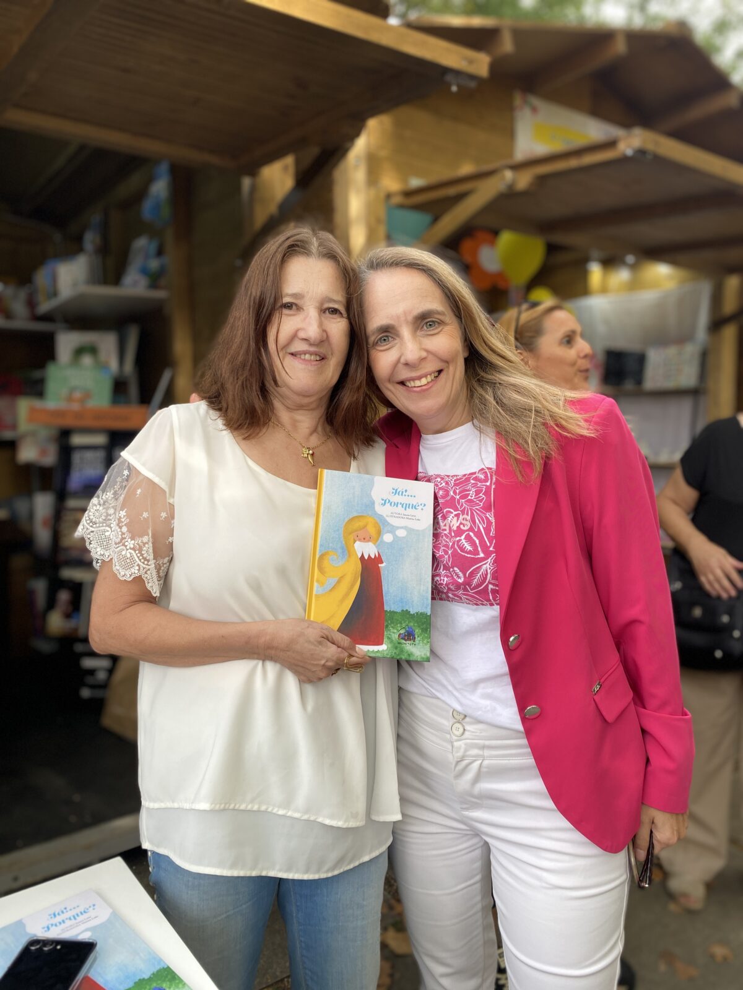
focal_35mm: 26
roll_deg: -0.4
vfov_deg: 67.3
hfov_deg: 53.1
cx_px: 372
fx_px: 744
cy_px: 495
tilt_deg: -3.7
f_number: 1.8
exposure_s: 1/124
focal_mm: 4.25
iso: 32
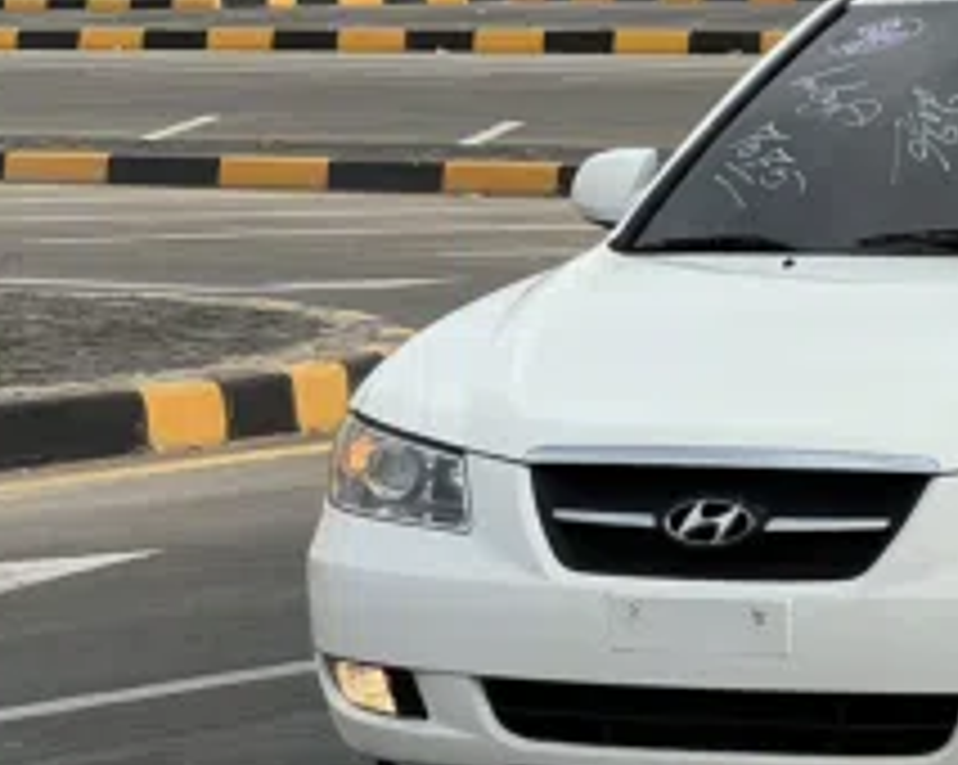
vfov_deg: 6.8
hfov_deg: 8.5
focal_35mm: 226
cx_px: 1012
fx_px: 6402
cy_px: 58
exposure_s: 1/242
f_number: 2.8
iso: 32
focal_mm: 9
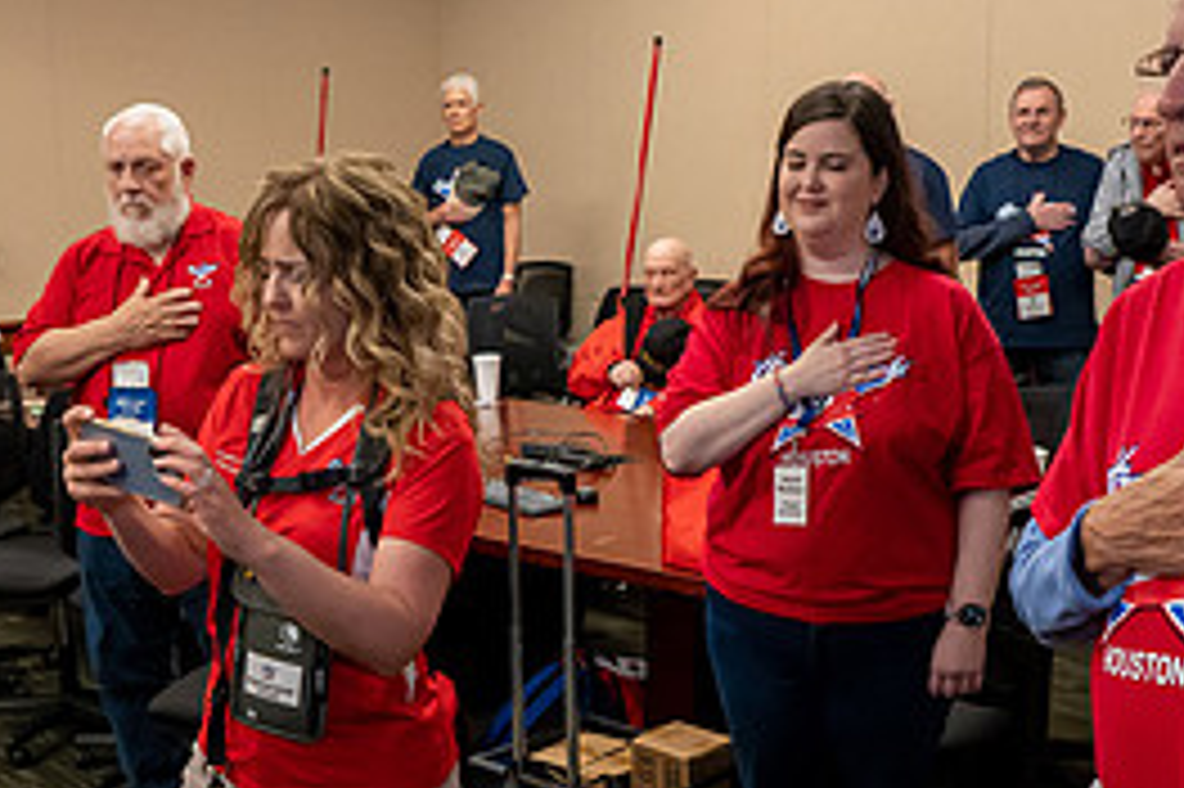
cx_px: 450
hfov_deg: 37.3
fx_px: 1742
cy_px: 540
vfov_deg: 25.3
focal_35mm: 53
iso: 9000
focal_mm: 24
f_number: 5
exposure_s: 1/160
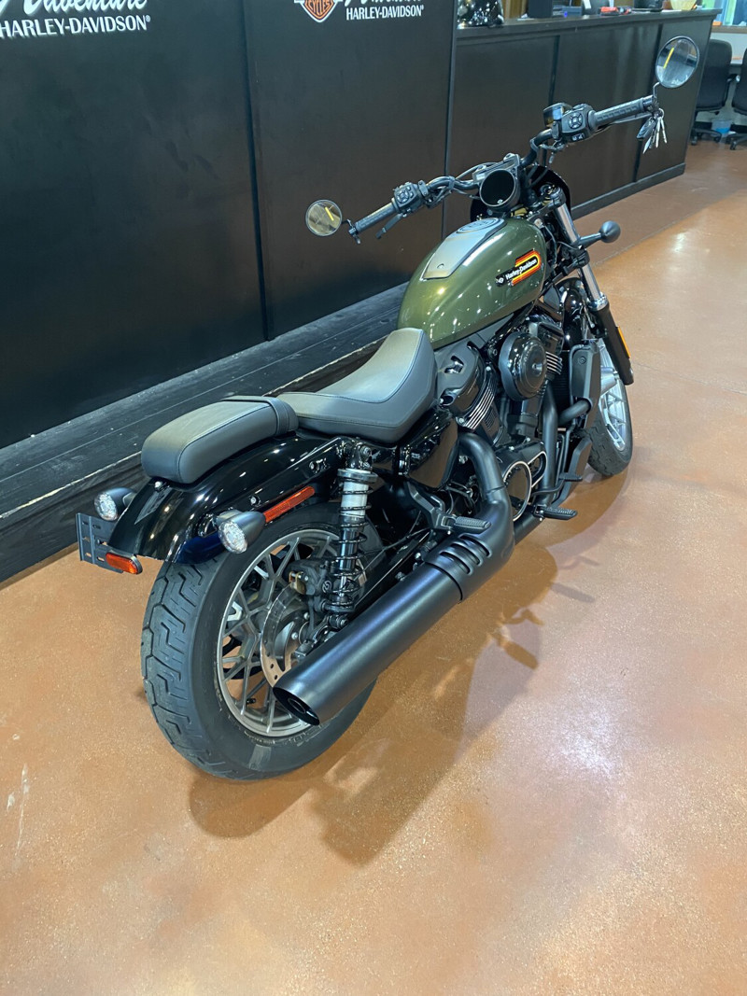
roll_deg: -0.1
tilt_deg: -32.6
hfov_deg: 53.1
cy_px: 498
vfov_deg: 67.3
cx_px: 374
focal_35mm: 26
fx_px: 748
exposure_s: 1/60
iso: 400
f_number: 1.8
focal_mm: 4.25
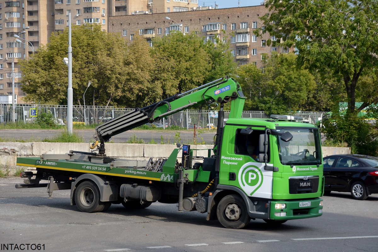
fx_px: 976
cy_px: 126
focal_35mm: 93
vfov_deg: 14.7
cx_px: 189
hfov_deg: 21.9
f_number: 4.8
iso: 400
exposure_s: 1/1250
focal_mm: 62
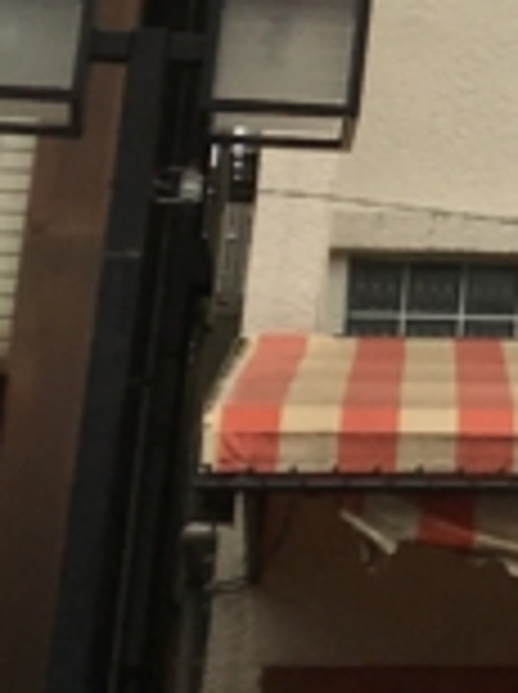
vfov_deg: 9.8
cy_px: -508
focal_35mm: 193
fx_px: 3862
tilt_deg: +23.0
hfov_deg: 7.0
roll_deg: +2.4
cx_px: 1495
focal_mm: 4.15
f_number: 2.2
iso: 25
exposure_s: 1/481
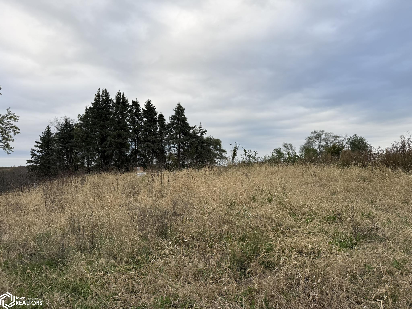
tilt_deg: +1.7
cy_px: 154
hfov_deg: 71.6
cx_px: 206
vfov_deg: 56.8
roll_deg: +1.2
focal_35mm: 24
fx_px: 286
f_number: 1.78
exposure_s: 1/715
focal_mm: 6.76
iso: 80
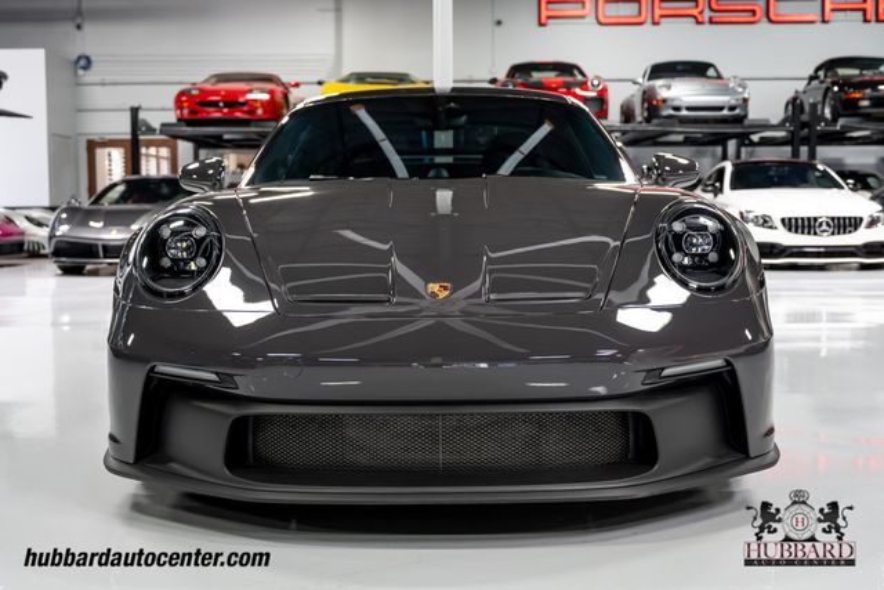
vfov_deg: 29.5
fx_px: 1118
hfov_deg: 43.1
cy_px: 298
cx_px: 438
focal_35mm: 46
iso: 800
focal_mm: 45
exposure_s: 1/60
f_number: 4
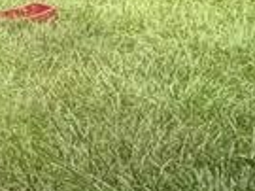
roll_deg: -0.2
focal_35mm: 106
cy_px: -55
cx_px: -285
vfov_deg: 13.5
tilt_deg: -4.8
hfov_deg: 14.6
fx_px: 780
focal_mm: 2.22
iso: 40
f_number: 2.2
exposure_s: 1/502
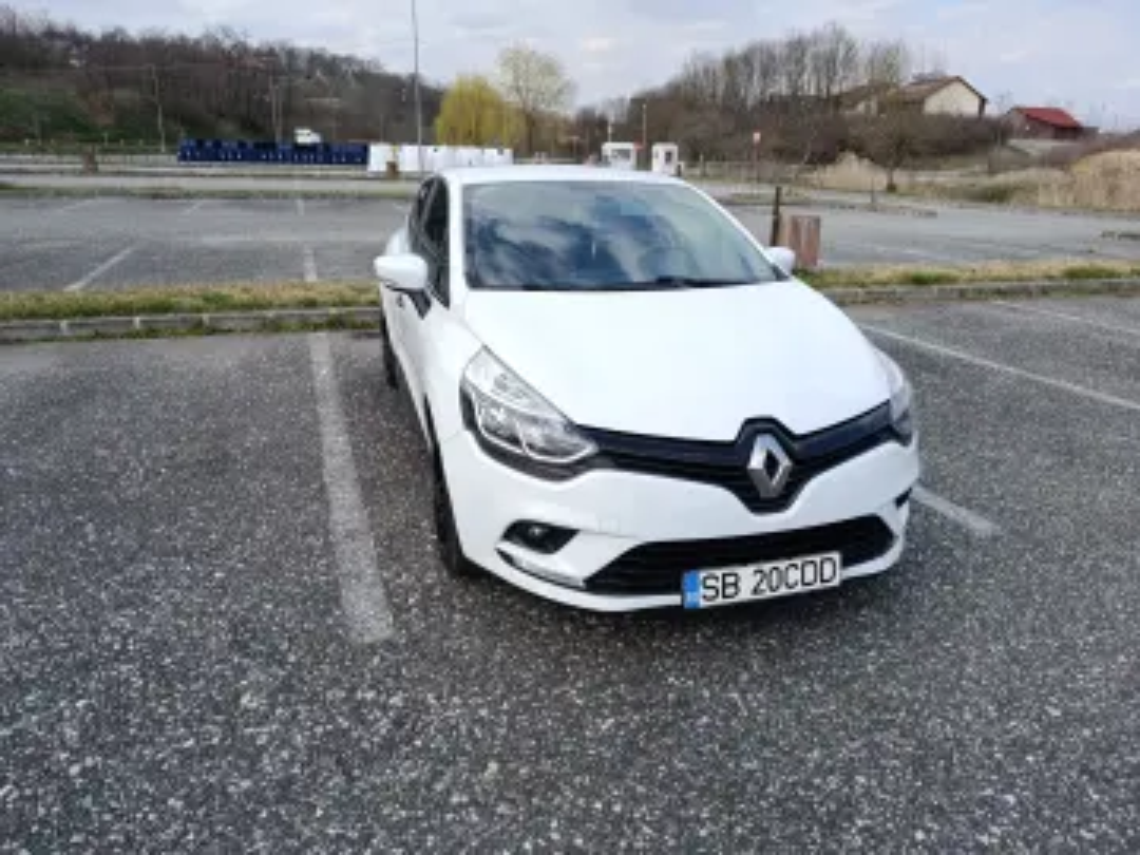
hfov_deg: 73.9
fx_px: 757
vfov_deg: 58.9
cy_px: 428
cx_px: 570
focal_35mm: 23
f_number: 1.65
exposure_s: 1/331
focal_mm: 6.11
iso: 50
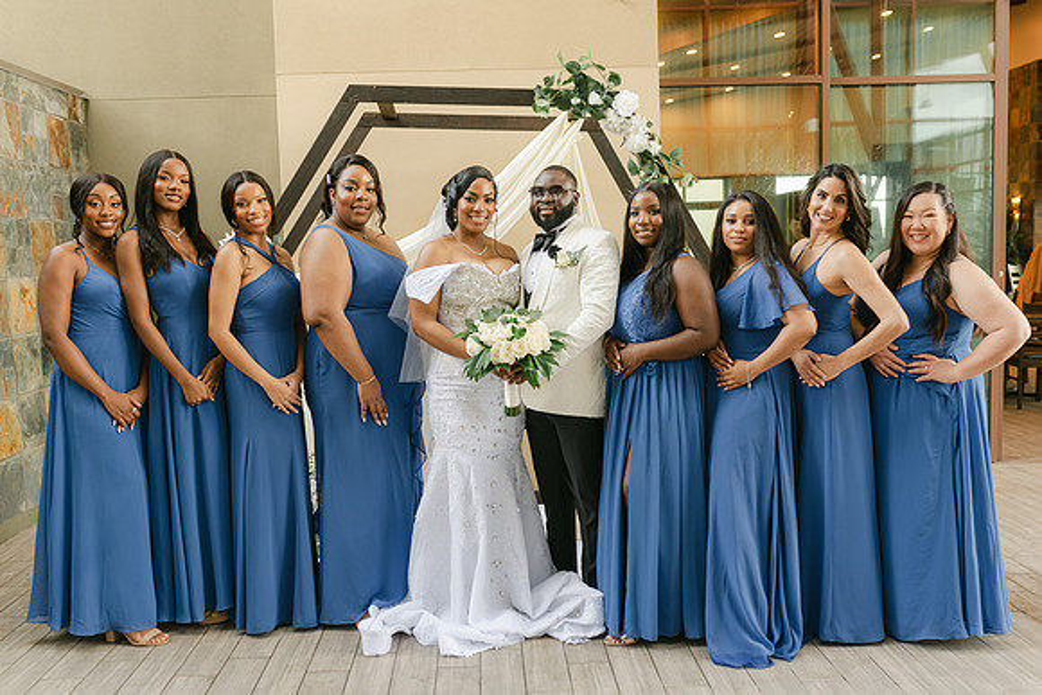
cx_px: 521
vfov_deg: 37.9
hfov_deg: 54.4
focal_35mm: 35
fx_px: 1013
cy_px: 348
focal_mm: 35
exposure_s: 1/125
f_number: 2.8
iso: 250
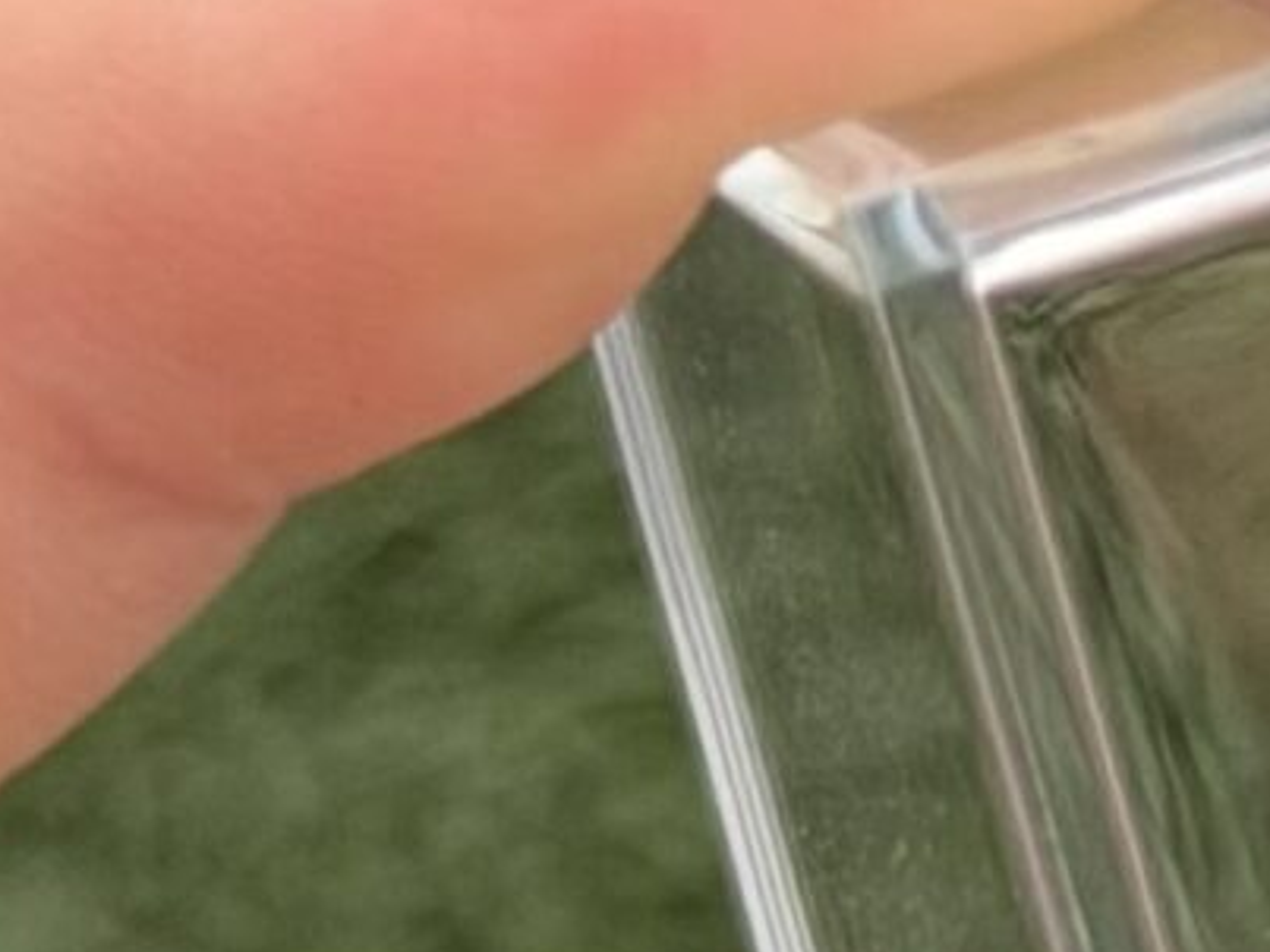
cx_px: 3968
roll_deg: +5.3
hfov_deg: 6.0
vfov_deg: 4.9
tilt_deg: -44.2
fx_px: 11187
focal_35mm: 305
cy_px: 694
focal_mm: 6.76
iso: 64
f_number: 1.78
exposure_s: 1/415
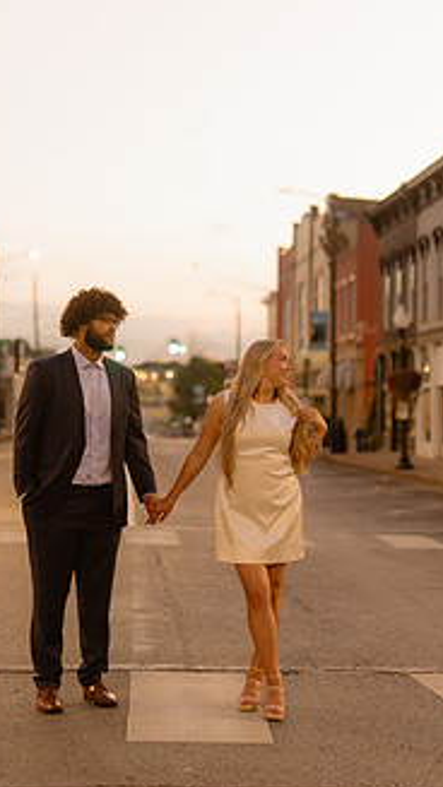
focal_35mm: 72
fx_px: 1503
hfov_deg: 16.8
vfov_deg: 29.3
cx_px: 178
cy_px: 342
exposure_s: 1/160
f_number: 1.4
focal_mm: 50
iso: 800
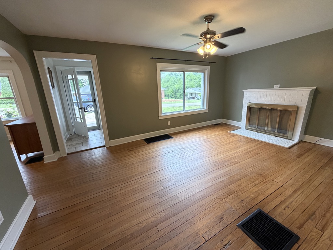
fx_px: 135
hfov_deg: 102.1
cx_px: 166
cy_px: 125
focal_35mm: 14
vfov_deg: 85.7
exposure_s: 1/60
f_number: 2.2
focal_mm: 2.22
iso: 160
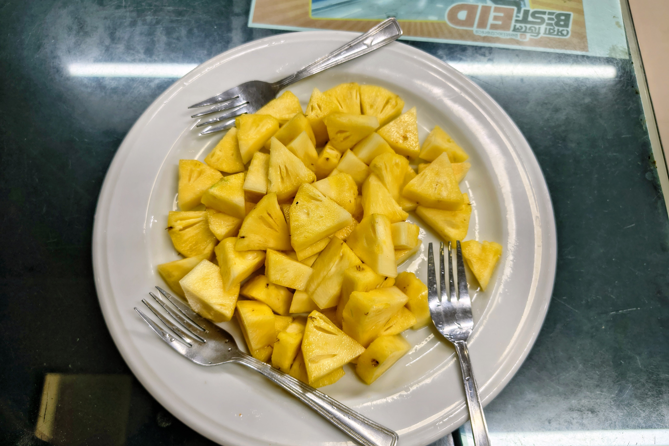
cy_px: 234
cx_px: 334
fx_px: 465
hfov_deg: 71.5
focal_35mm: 25
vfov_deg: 51.3
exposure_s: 1/100
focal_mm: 5.56
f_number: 1.8
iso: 176
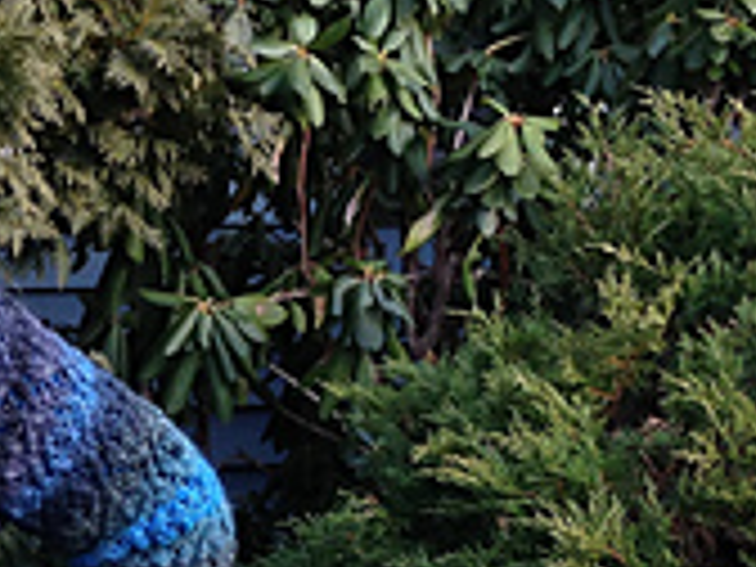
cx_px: -212
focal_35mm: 126
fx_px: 2752
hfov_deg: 15.0
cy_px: 662
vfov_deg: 11.5
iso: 80
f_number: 2.4
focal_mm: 4.12
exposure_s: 1/120
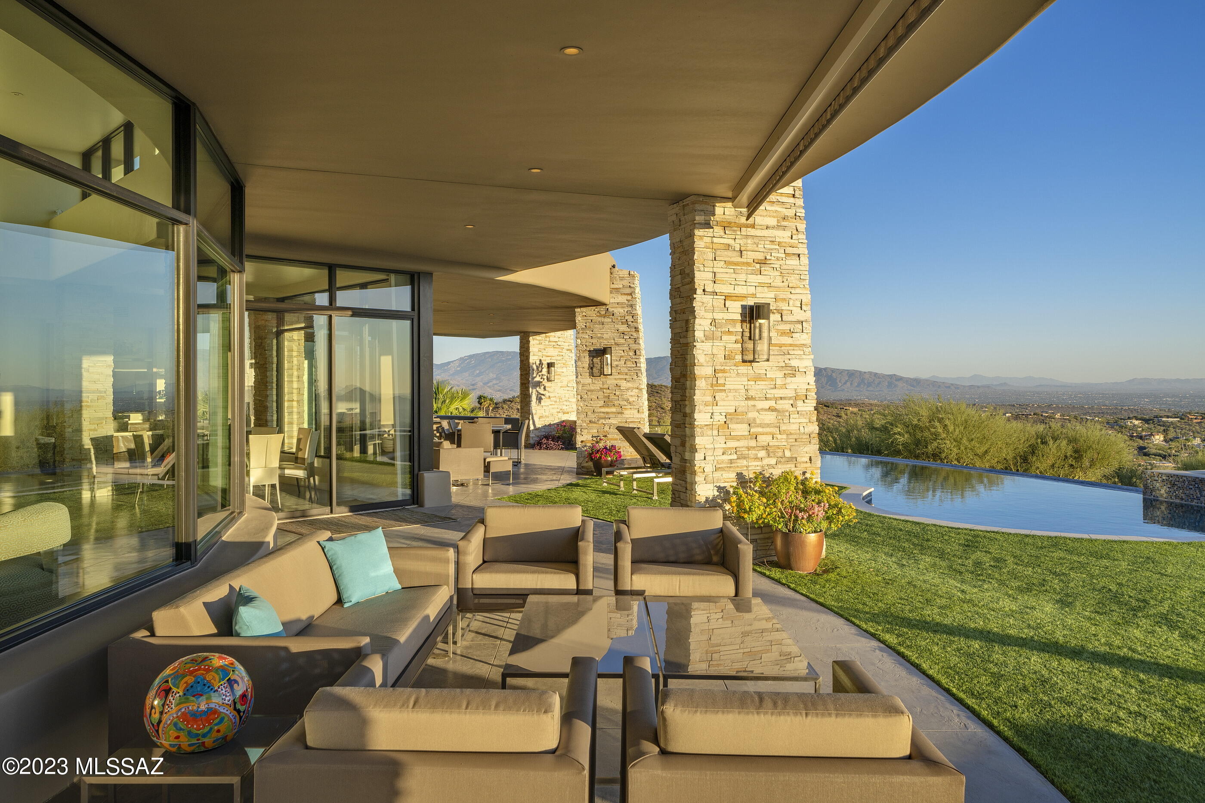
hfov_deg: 73.8
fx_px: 803
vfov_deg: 53.1
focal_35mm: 24
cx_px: 602
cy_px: 402
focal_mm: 24
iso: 100
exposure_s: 1/60
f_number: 9
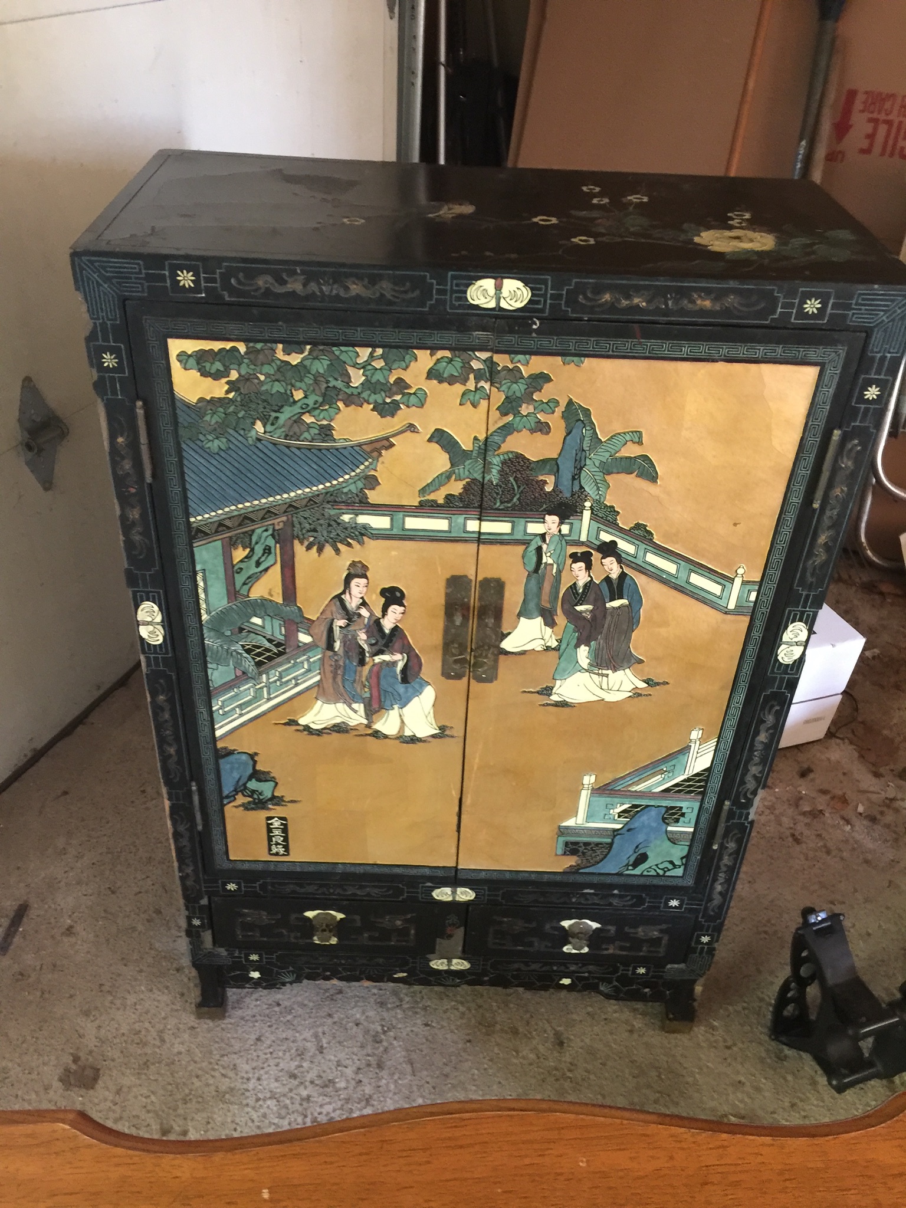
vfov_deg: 61.7
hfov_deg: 48.2
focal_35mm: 29
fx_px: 1012
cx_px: 453
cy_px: 604
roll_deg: -2.3
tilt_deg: -35.0
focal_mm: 4.15
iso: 100
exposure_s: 1/8
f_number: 2.2
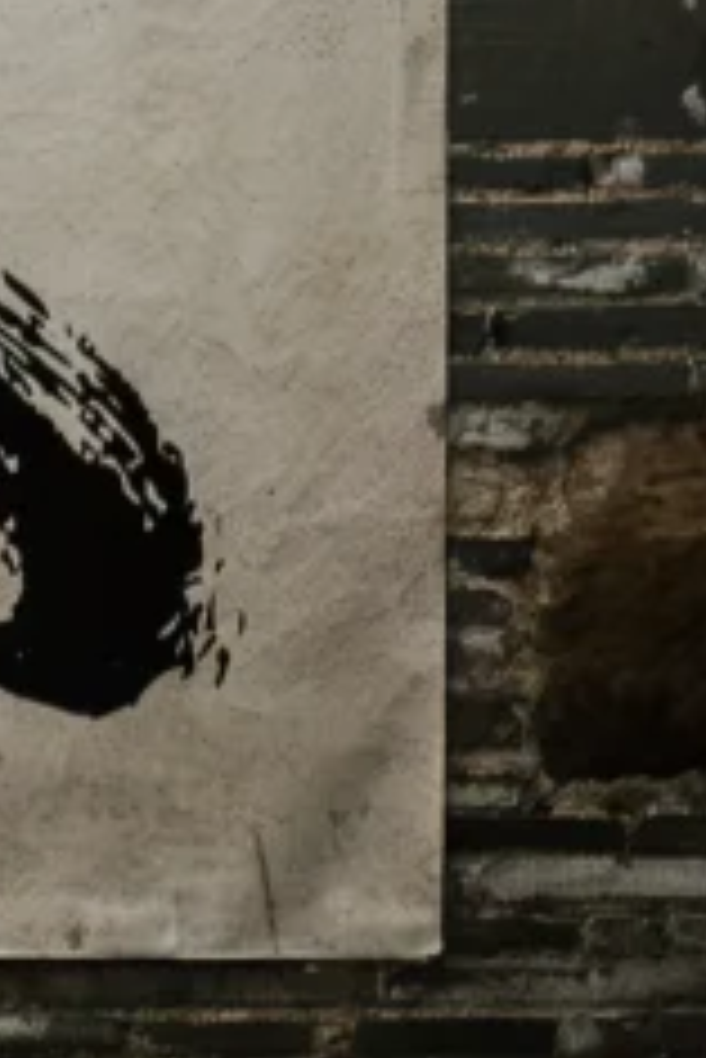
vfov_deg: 5.1
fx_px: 11604
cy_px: -1450
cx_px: -850
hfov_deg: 3.4
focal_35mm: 395
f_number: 8
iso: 3200
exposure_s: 1/60
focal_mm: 38.2
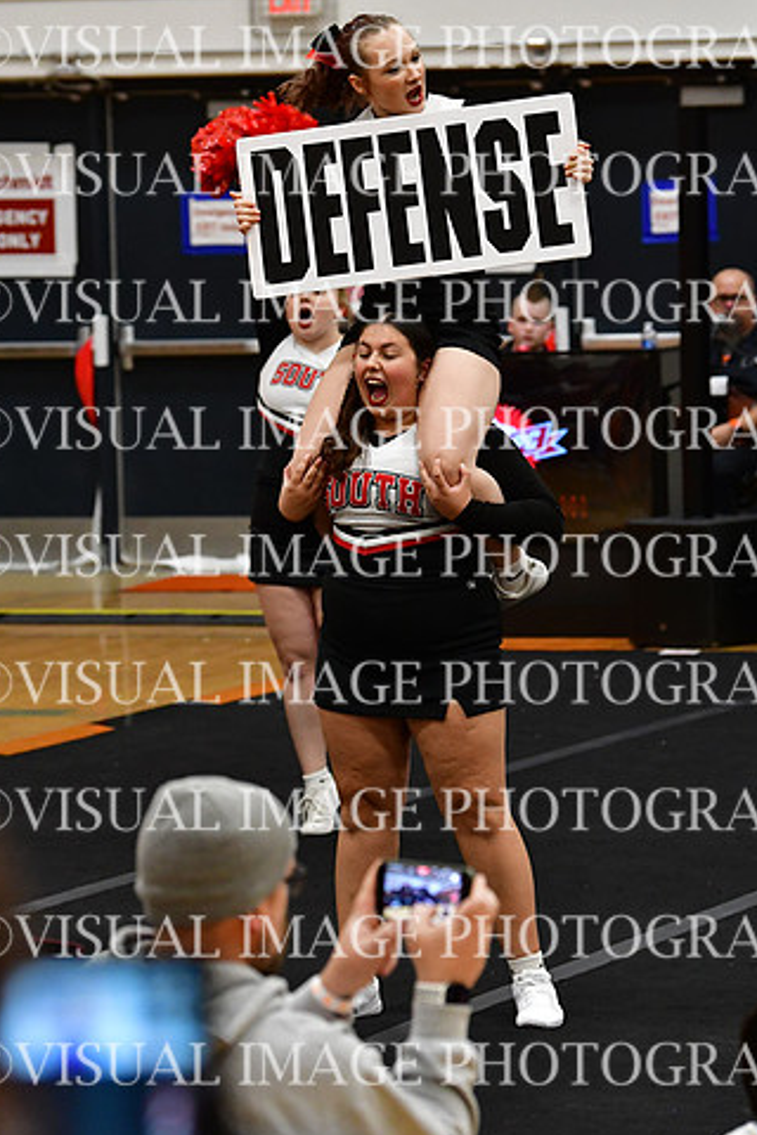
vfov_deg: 9.3
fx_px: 6970
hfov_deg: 6.2
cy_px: 492
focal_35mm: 221
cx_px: 425
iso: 4000
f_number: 4
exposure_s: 1/500
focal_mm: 122
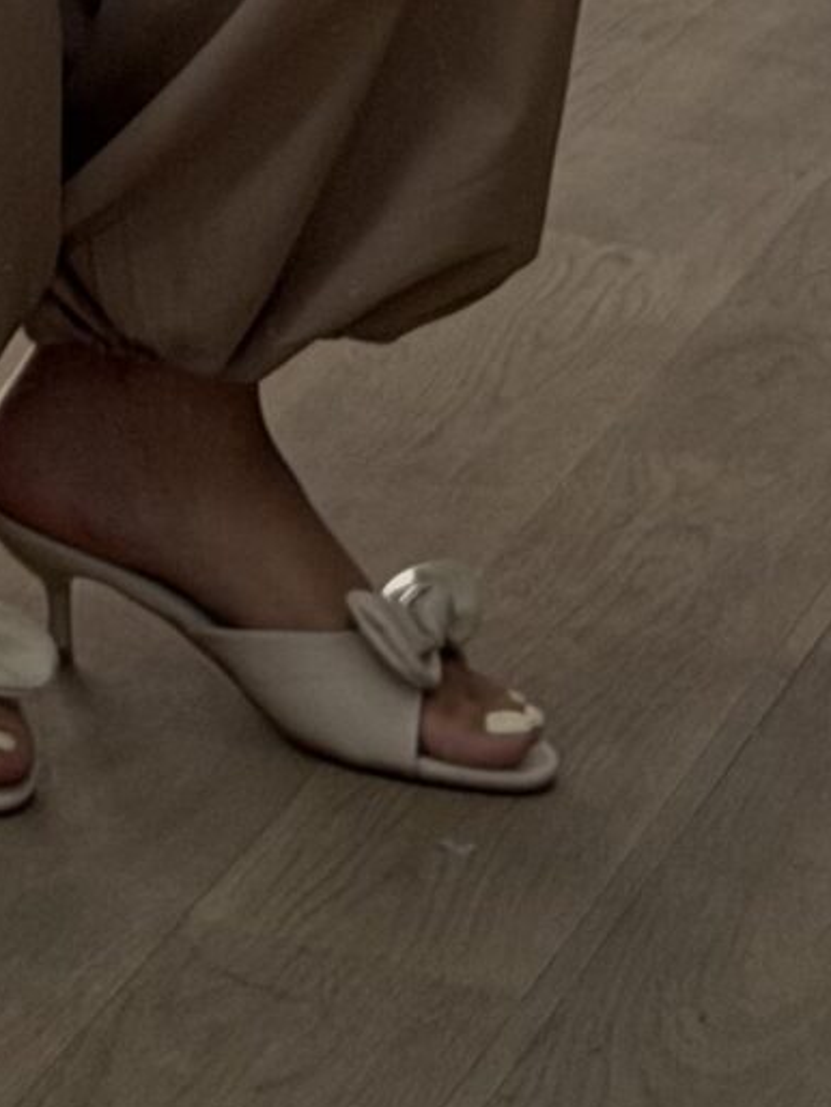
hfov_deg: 6.2
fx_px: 7644
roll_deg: -3.5
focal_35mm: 239
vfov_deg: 7.7
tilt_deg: -23.8
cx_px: -151
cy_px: -1602
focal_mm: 6.76
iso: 80
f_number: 1.78
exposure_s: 1/326
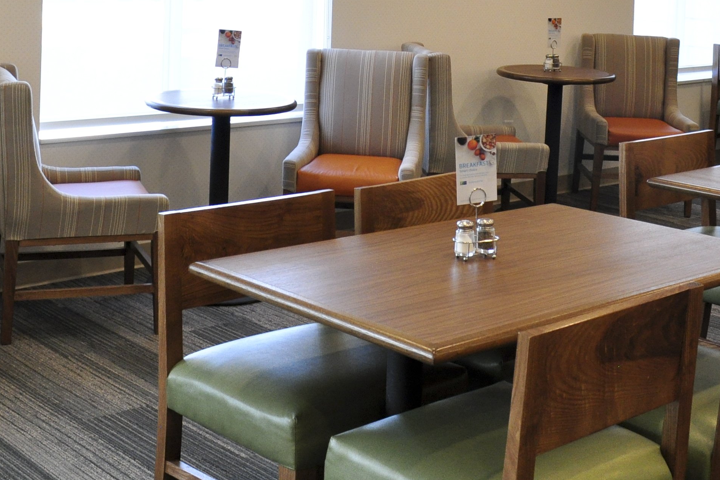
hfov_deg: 32.9
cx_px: 369
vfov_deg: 21.5
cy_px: -2
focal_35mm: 61
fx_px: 1220
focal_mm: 18
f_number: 8
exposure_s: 1/50
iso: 800
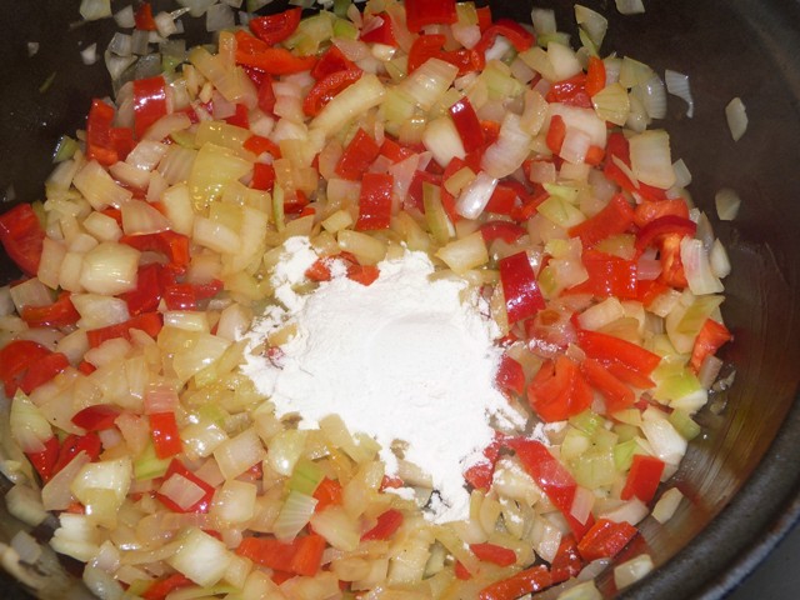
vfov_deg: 36.0
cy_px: 300
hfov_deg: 46.8
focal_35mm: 40
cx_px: 400
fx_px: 924
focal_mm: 6.7
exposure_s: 1/30
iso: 100
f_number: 3.9
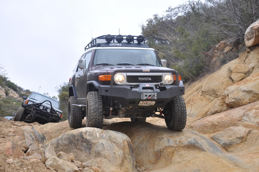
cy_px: 86
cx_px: 130
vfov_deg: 21.5
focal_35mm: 63
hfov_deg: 31.9
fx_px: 453
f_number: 11
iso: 200
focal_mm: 42
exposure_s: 1/125
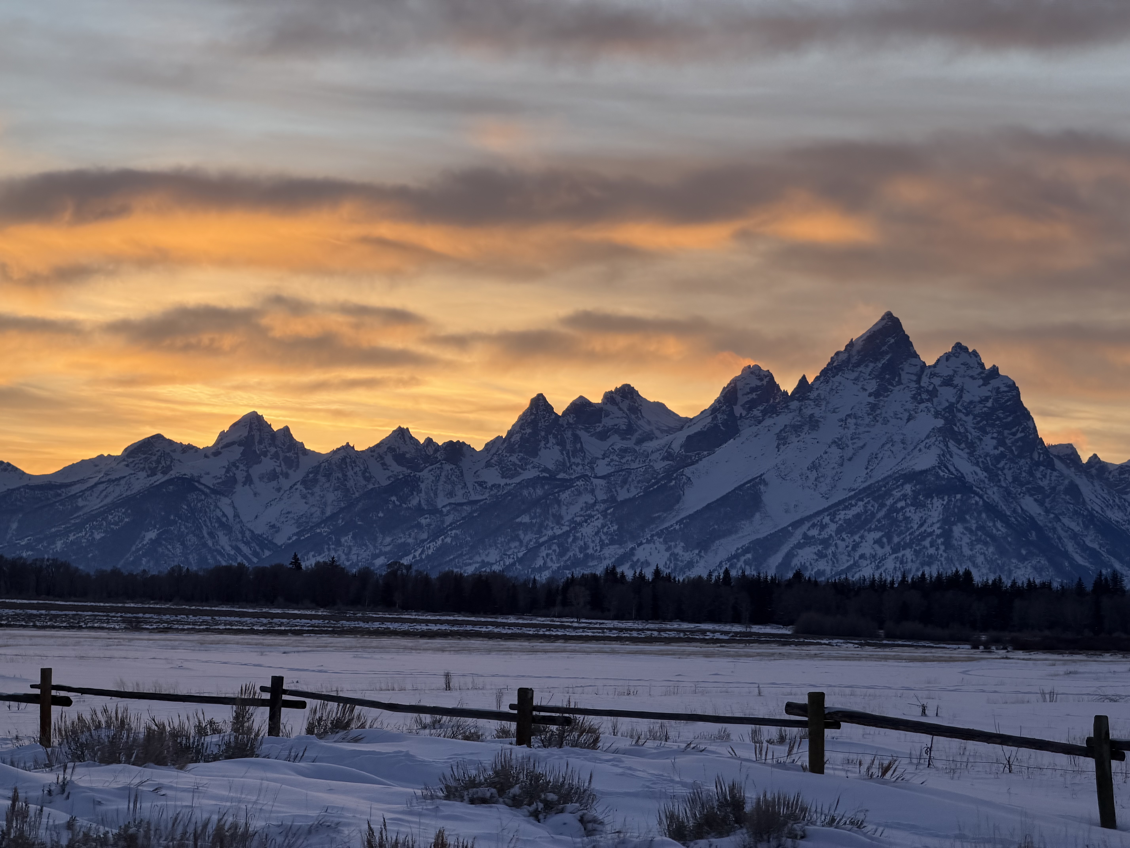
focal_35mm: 100
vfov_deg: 14.8
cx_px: 565
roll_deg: -1.5
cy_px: 424
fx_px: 3264
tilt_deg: +3.7
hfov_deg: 19.6
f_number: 2.8
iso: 50
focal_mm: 16.89
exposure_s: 1/365
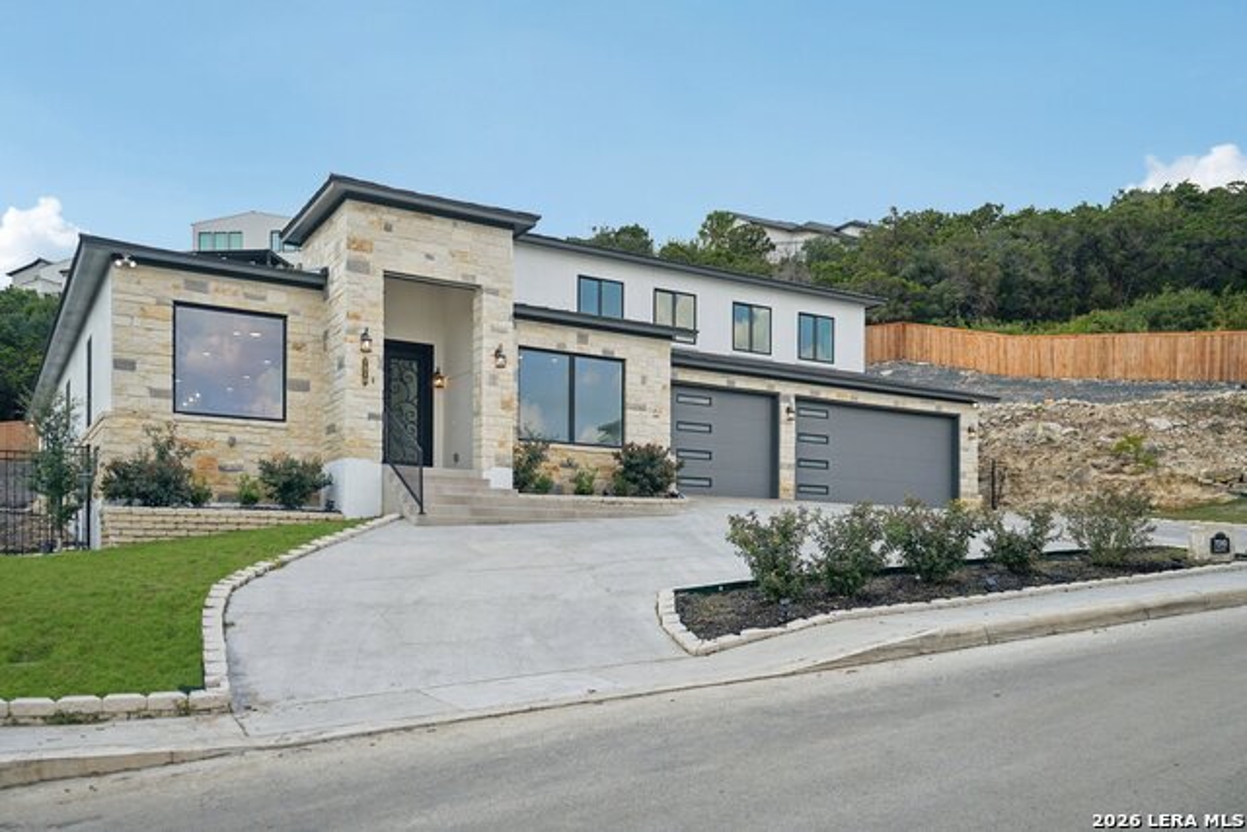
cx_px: 624
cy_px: 416
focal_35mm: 30
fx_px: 1039
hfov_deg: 61.9
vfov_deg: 43.6
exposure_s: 1/1600
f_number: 2.8
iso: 200
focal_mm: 30
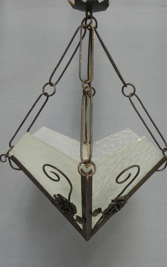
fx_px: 320
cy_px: 132
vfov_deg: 45.3
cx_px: 85
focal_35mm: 44
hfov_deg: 29.2
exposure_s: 1/12.7
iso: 400
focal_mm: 7.3
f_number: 3.2
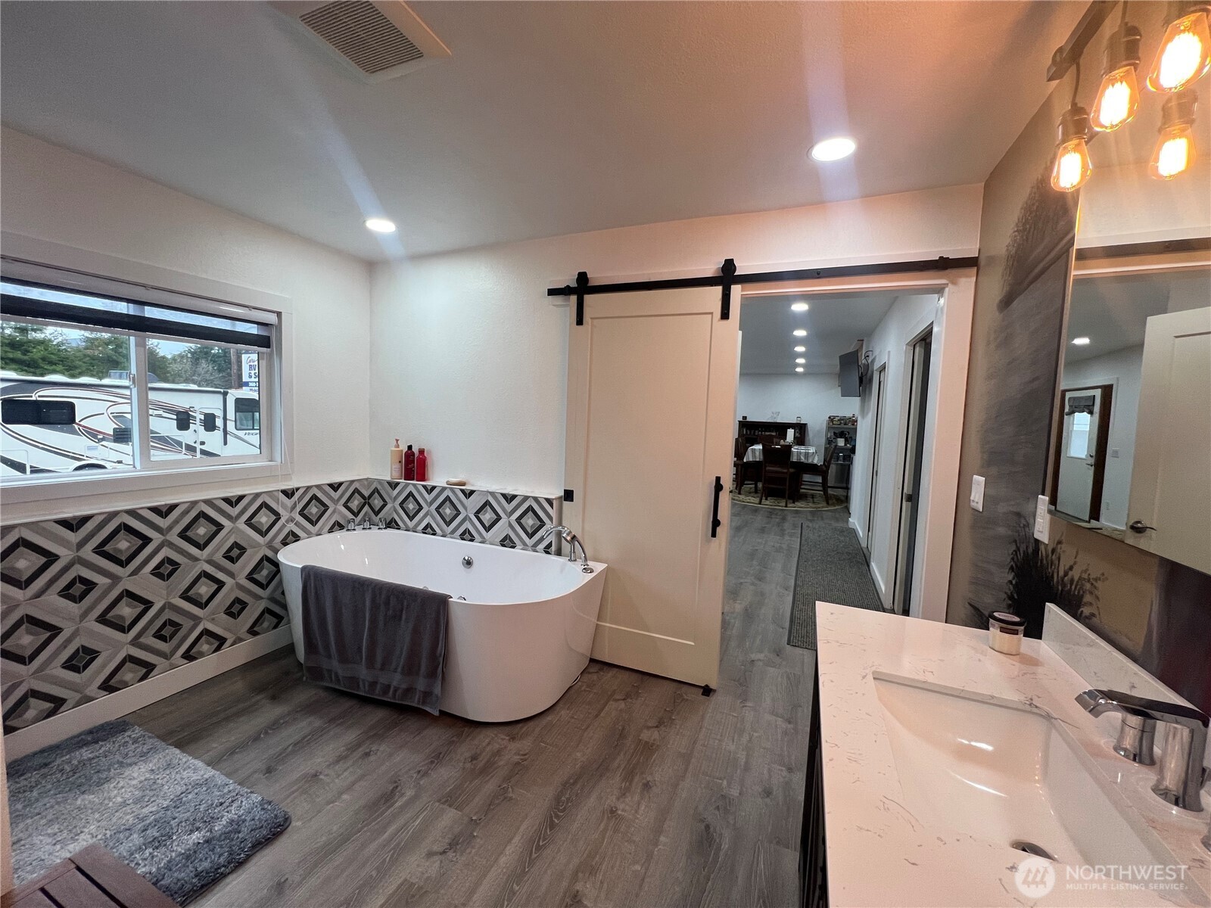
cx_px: 606
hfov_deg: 106.2
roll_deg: -1.3
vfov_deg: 89.9
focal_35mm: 13
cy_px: 454
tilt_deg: -5.7
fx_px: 455
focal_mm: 1.57
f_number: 1.8
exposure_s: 1/120
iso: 125
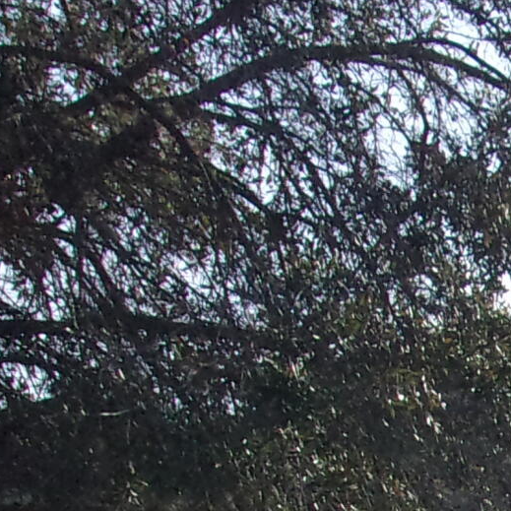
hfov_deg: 11.5
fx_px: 2305
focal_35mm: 138
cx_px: 1008
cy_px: 713
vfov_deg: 12.2
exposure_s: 1/200
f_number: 10.4
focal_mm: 4.9
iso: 200
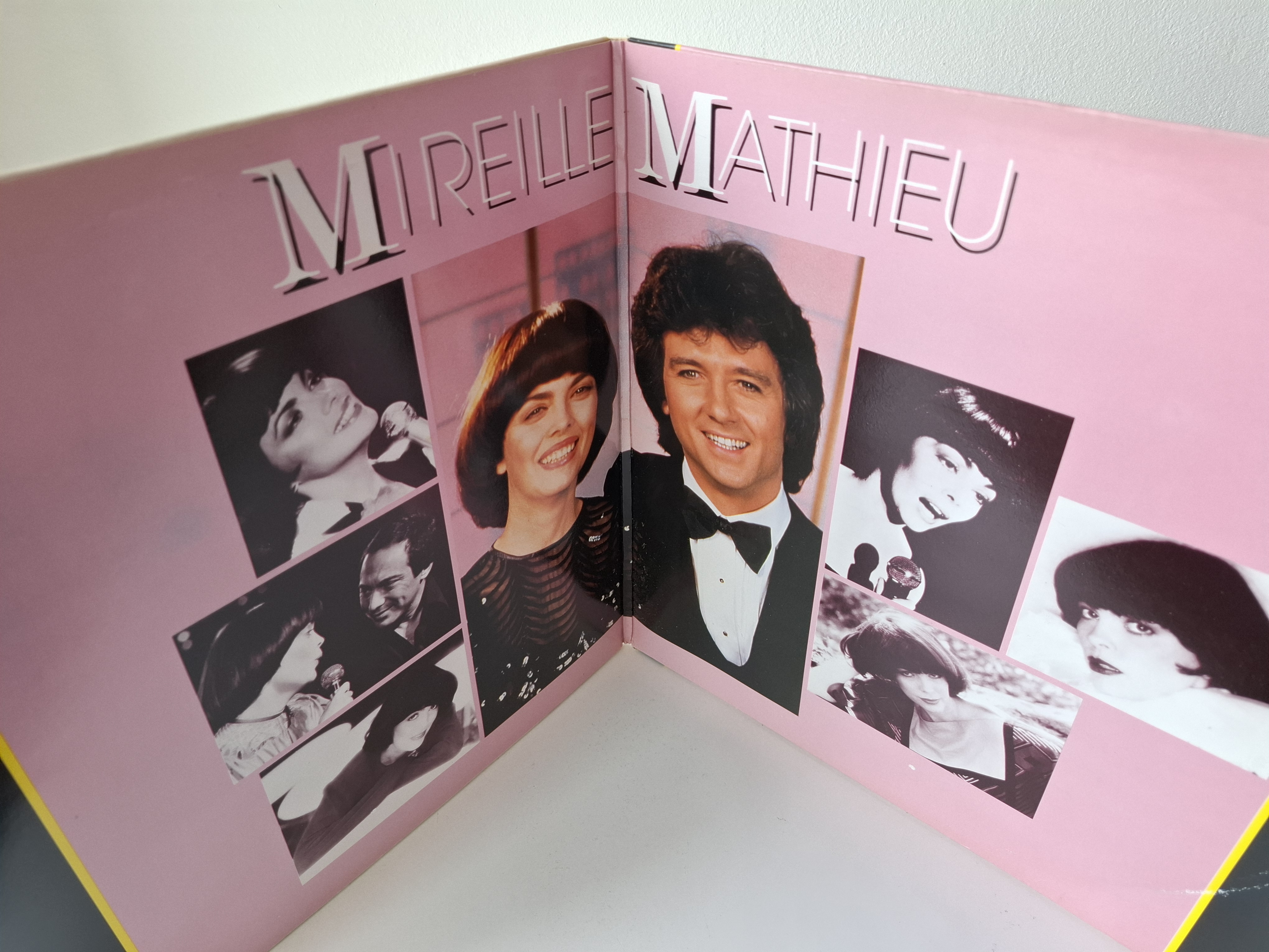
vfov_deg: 58.9
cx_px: 634
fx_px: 843
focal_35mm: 23
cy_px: 476
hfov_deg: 73.9
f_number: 1.8
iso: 64
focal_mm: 5.54
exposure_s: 1/100
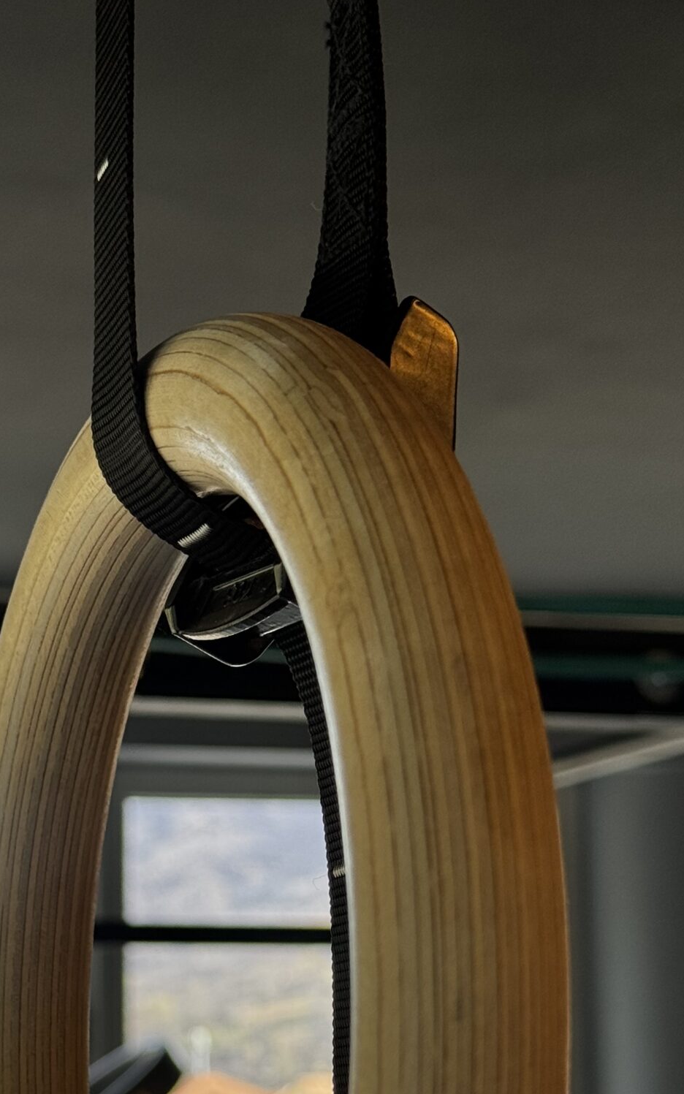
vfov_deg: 23.4
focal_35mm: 87
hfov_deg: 14.9
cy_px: 919
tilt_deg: +4.4
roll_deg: -0.1
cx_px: 69
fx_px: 2594
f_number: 1.78
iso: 50
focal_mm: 6.76
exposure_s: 1/171
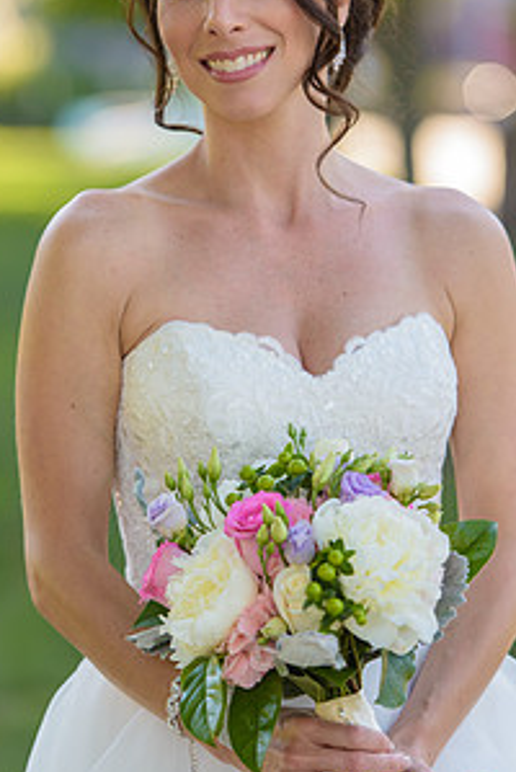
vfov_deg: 8.8
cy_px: 336
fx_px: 4998
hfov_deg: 5.9
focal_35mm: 233
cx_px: 266
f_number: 3.2
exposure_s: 1/500
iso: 200
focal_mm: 155
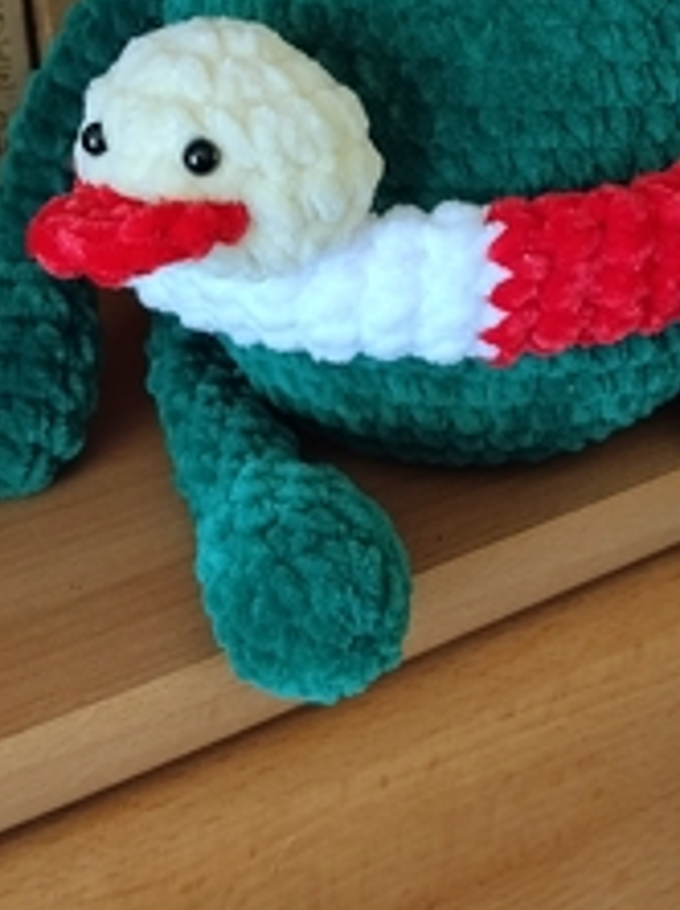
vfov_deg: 30.8
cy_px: 168
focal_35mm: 61
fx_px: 1601
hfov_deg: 23.8
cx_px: 496
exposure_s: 1/20
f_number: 1.8
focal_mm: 3.96
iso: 640
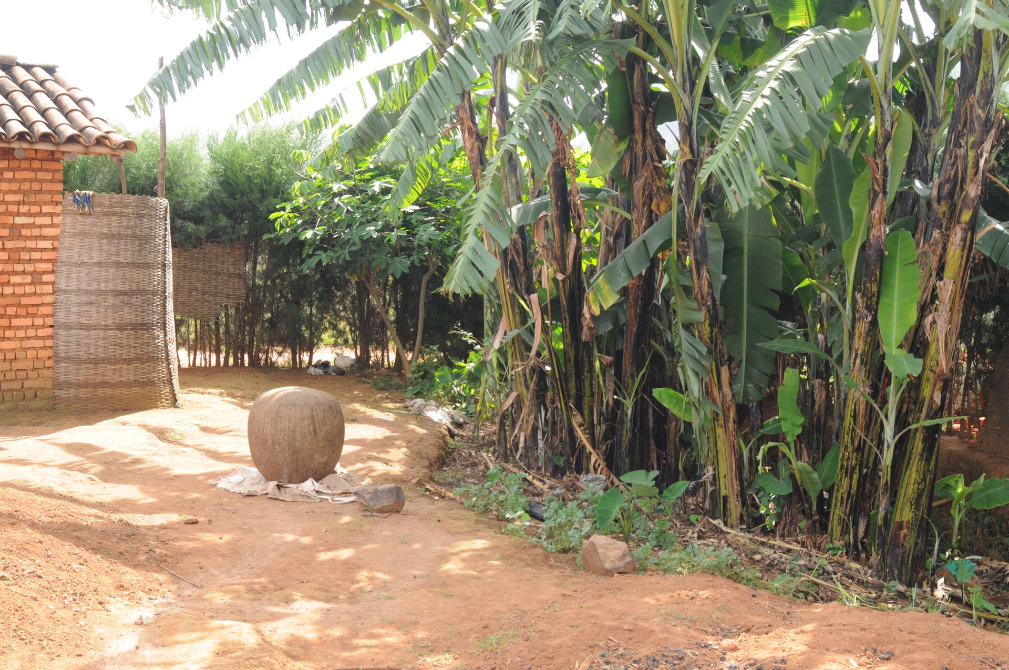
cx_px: 504
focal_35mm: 46
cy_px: 335
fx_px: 1302
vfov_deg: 28.9
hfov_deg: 42.4
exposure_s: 1/160
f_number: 9
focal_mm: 31
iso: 640
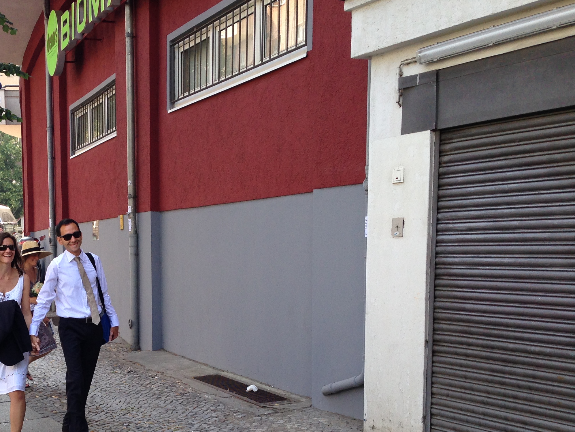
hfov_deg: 34.4
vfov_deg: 26.6
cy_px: 329
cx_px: 108
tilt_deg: -6.4
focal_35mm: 54
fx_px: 897
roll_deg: +0.1
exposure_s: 1/197
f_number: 2.4
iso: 50
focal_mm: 4.12
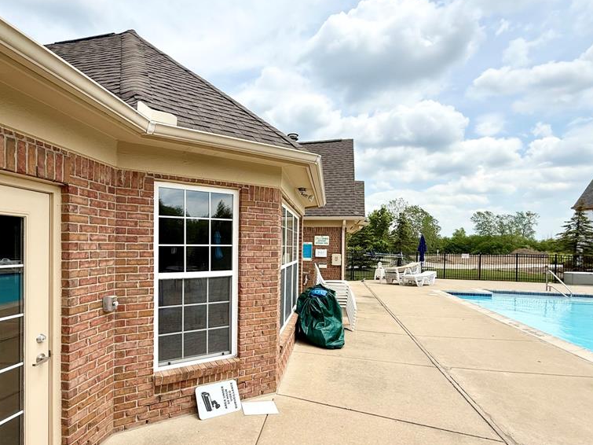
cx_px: 251
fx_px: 325
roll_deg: -0.9
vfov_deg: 68.3
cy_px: 255
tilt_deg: -1.7
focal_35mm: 19
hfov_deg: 84.1
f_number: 2.2
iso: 50
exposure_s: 1/1431
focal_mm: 2.22
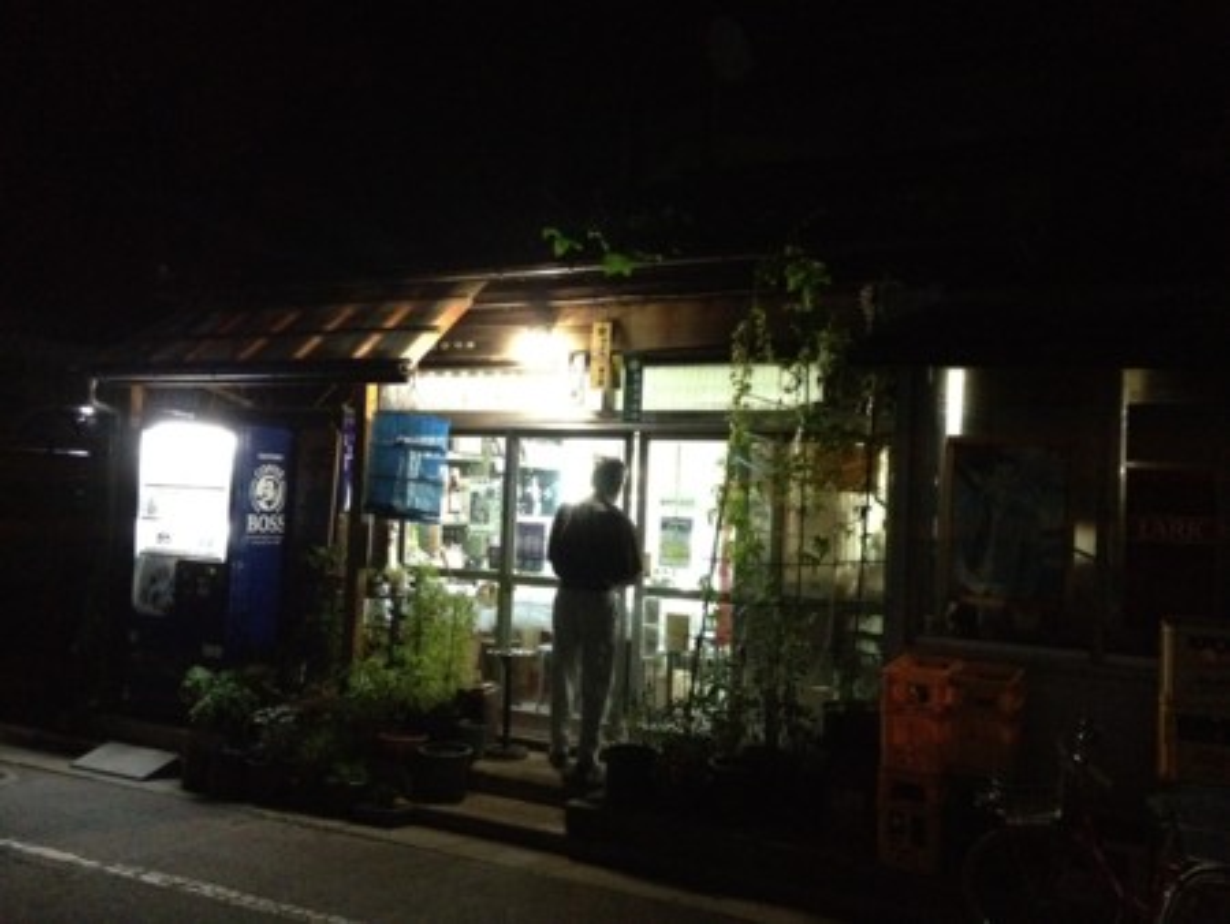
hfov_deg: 52.6
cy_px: 462
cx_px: 615
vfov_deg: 40.7
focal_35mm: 35
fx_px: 1244
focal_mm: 4.28
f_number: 2.4
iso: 800
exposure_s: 1/17
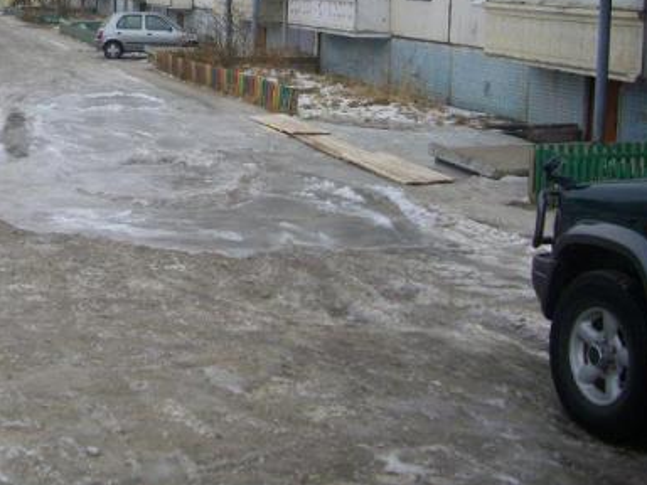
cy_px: 105
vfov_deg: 24.5
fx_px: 1103
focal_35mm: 59
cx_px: 162
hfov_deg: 32.1
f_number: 2.8
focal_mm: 6.2
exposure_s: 1/400
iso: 100
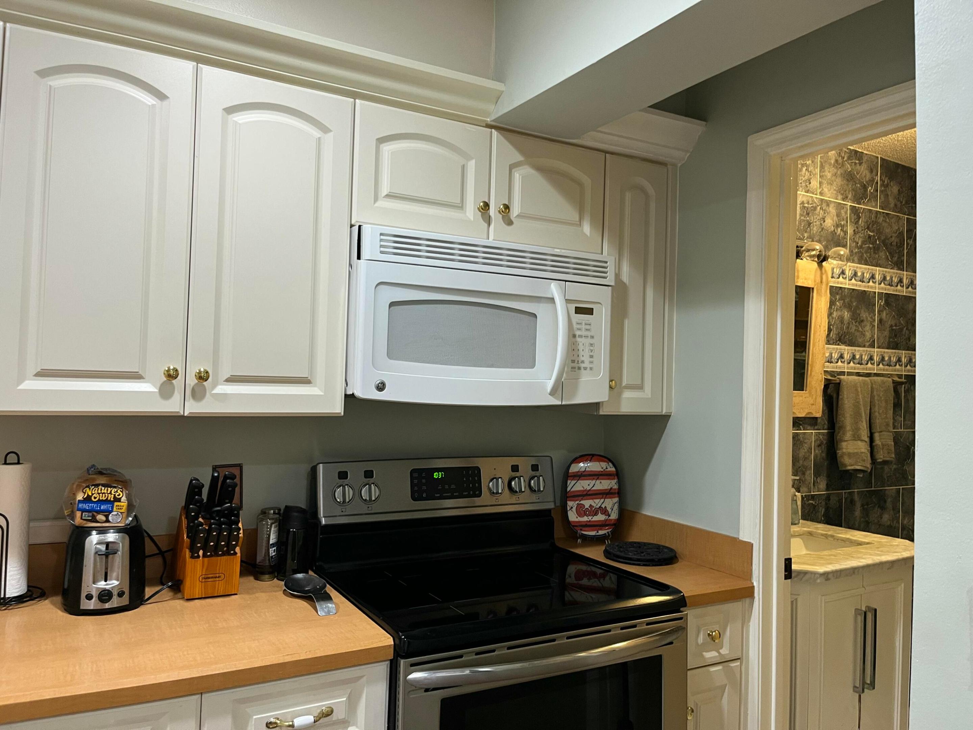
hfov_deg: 67.3
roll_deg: -1.7
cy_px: 365
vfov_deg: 53.1
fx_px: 731
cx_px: 486
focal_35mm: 26
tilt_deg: +1.5
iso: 125
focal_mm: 5.1
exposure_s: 1/60
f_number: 1.6
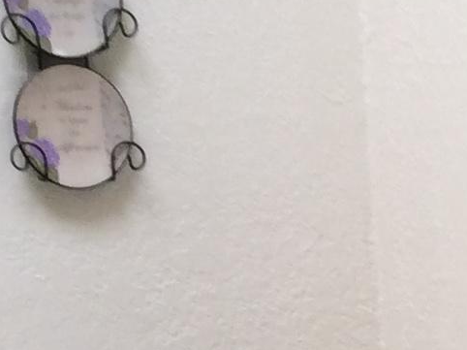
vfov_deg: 7.9
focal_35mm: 172
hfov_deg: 10.3
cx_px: 1021
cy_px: 880
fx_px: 2319
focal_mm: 3.3
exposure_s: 1/30
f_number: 2.4
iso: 32
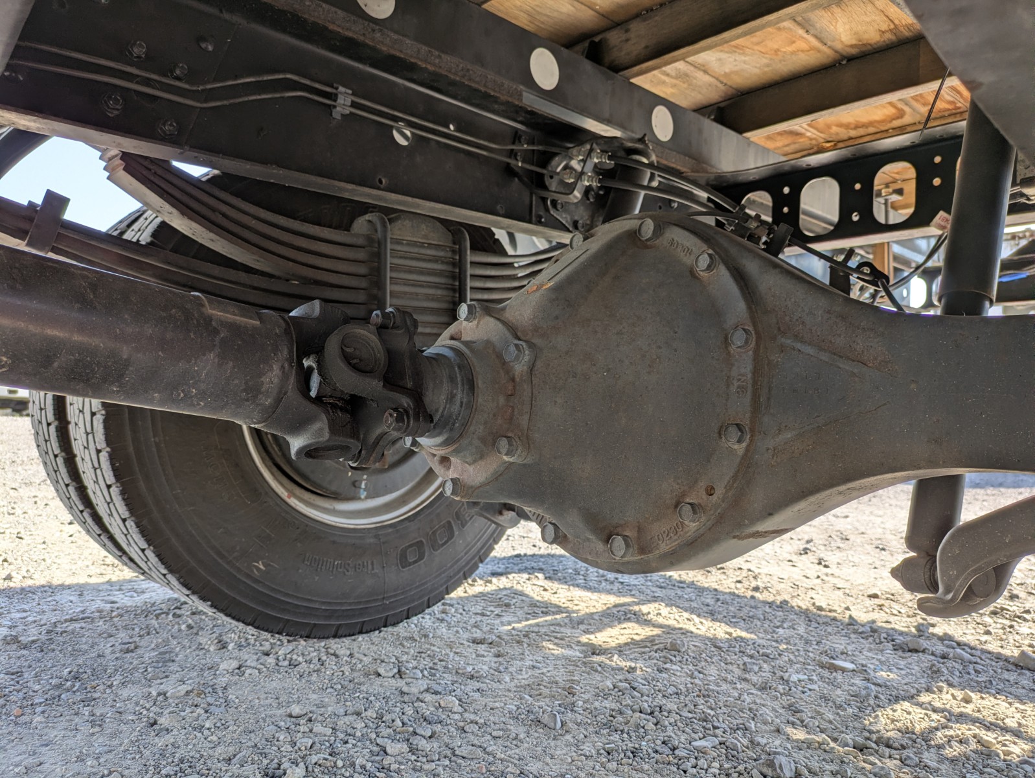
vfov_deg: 54.9
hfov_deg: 69.4
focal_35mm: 25
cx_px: 518
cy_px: 389
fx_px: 748
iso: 36
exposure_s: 1/408
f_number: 1.89
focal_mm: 5.43
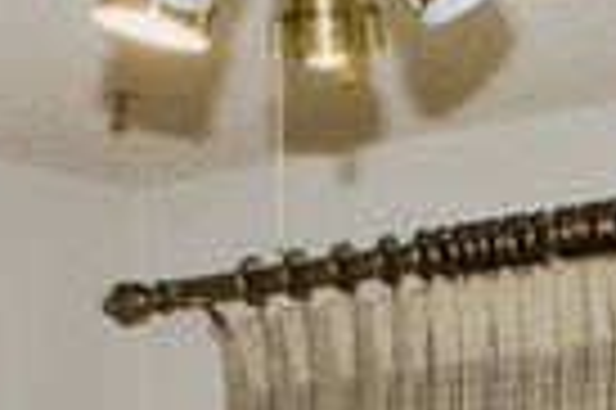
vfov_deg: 5.8
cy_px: 1165
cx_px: 463
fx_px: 3828
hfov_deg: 9.2
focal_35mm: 224
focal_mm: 20
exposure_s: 1/125
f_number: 8
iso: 1600
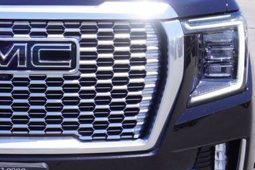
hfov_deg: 15.3
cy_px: 57
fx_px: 934
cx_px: 5
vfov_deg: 10.4
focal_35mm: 132
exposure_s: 1/100
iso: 100
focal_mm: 32
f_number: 9
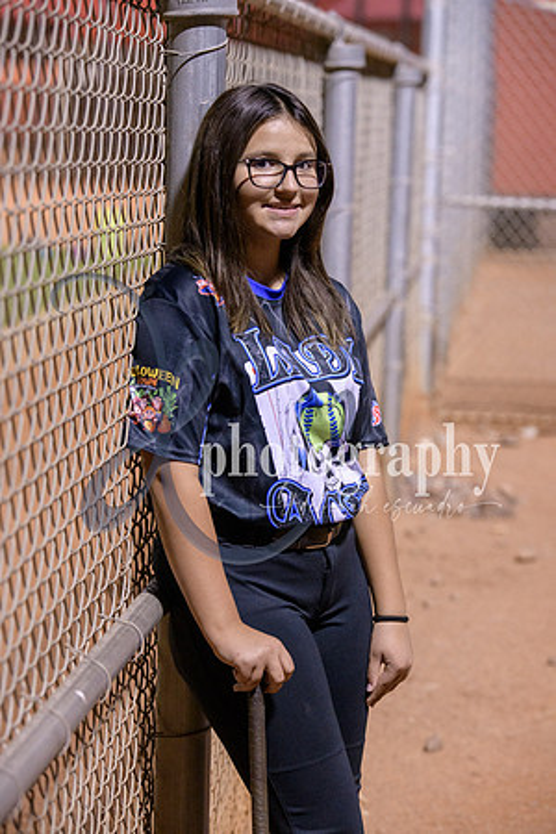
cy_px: 417
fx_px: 2432
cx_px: 278
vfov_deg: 19.5
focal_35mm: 105
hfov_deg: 13.0
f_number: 5
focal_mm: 105
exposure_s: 1/250
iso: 4000
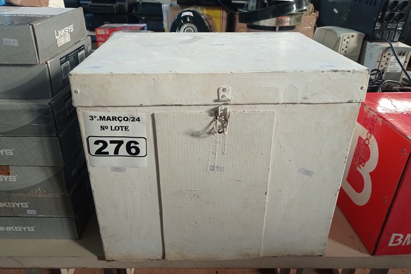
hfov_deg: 61.9
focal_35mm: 30
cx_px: 199
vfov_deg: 43.6
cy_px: 137
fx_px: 342
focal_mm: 4.7
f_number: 1.79
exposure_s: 1/30
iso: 279
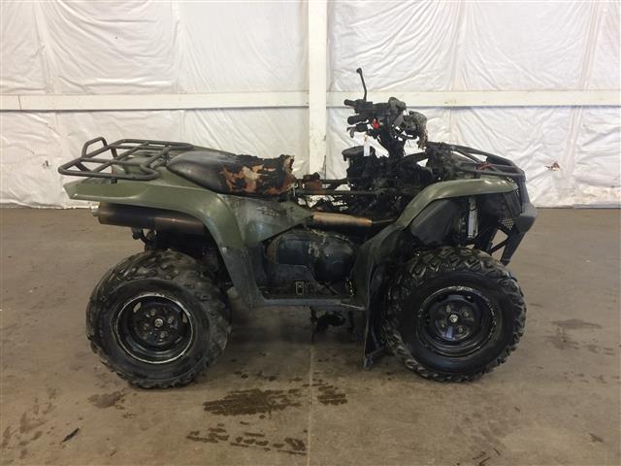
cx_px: 310
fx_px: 520
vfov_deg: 48.2
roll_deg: +1.4
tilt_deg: -17.9
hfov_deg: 61.7
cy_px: 233
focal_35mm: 29
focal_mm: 4.15
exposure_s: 1/30
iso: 80
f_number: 2.2
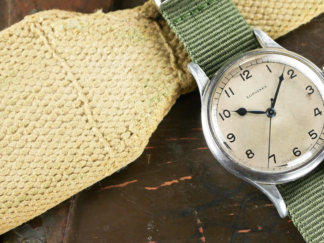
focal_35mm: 104
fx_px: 974
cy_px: 116
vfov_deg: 14.2
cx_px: 273
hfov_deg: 18.7
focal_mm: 30
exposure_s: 1/60
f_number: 4.5
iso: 800
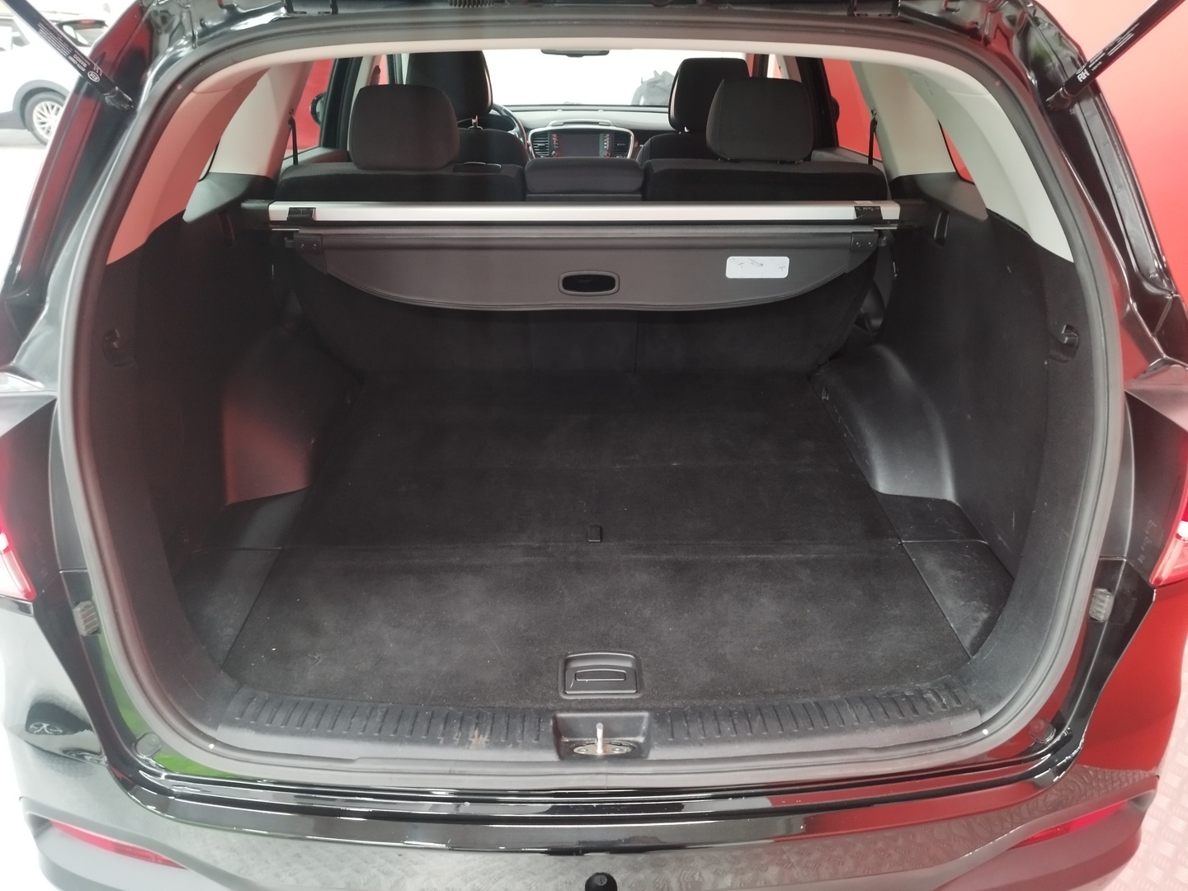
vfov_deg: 54.9
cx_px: 594
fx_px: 858
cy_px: 446
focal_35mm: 25
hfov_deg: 69.4
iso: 620
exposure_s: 1/20
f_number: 1.89
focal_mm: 5.95
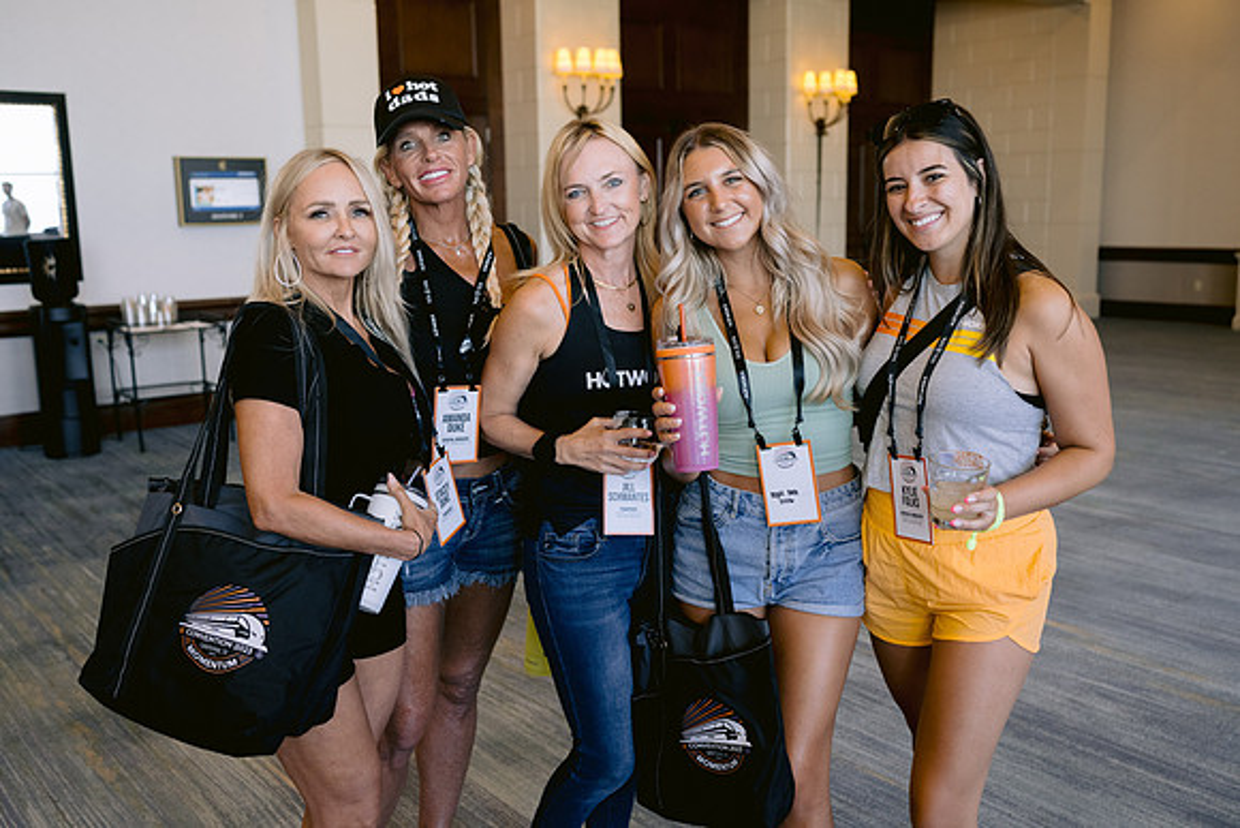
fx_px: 1206
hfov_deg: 54.4
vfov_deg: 37.9
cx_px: 620
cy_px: 414
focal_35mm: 35
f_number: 3.2
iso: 800
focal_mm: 35
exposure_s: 1/160
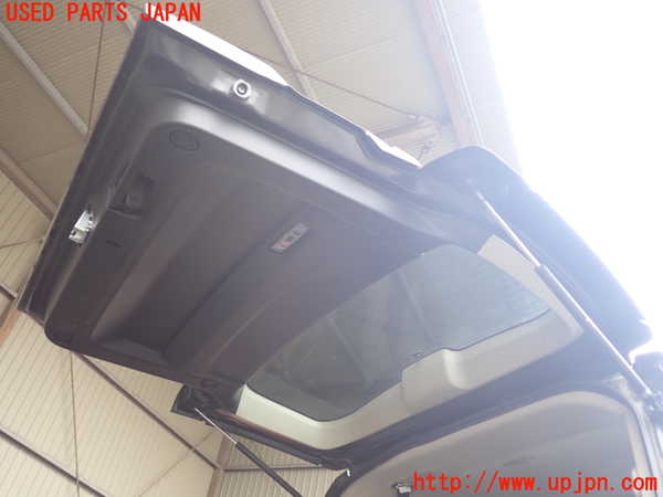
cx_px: 332
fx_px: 575
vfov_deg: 46.8
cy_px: 248
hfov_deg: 60.0
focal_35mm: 30
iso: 100
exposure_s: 1/100
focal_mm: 5.4
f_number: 2.3
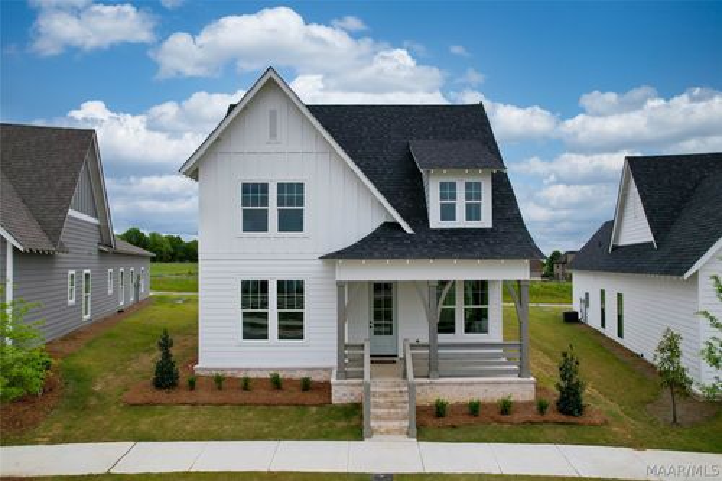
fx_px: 441
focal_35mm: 22
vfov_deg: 57.2
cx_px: 361
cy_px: 240
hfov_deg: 78.6
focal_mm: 8.38
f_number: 2.8
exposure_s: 1/5000
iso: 130
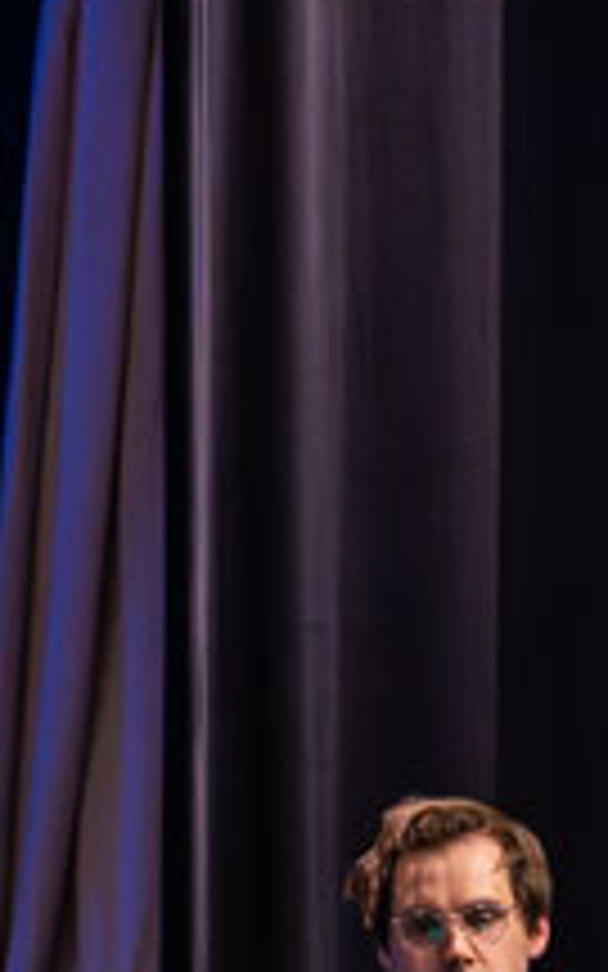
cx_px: -473
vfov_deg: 4.2
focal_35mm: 496
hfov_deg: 2.6
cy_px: 1350
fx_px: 13150
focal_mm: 82
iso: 6400
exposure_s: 1/250
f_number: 4
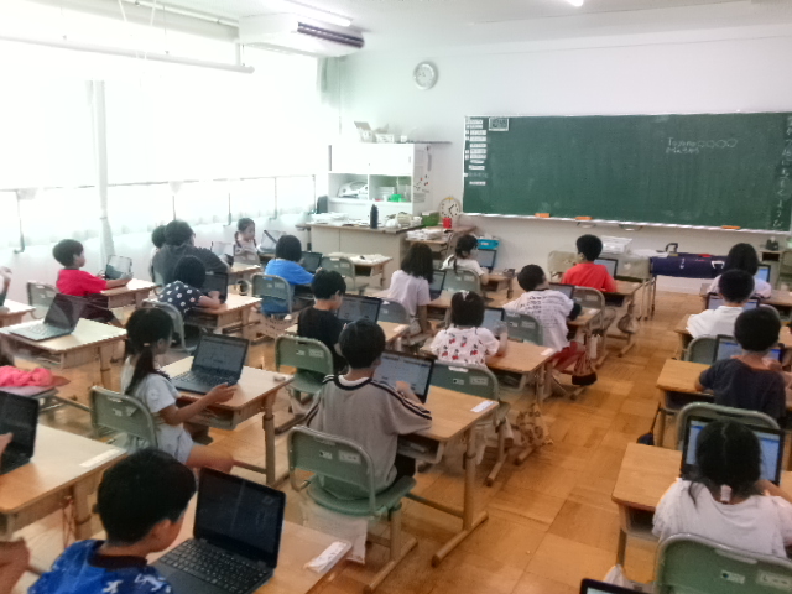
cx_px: 396
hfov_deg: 63.4
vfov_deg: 49.7
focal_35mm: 28
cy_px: 297
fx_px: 641
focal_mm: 5.1
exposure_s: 1/80
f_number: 10.8
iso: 1600
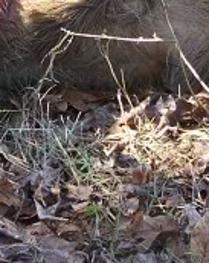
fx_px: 1341
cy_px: 24
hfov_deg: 8.9
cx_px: 52
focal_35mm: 173
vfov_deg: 11.1
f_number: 2.8
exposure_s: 1/60
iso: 80
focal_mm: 6.3
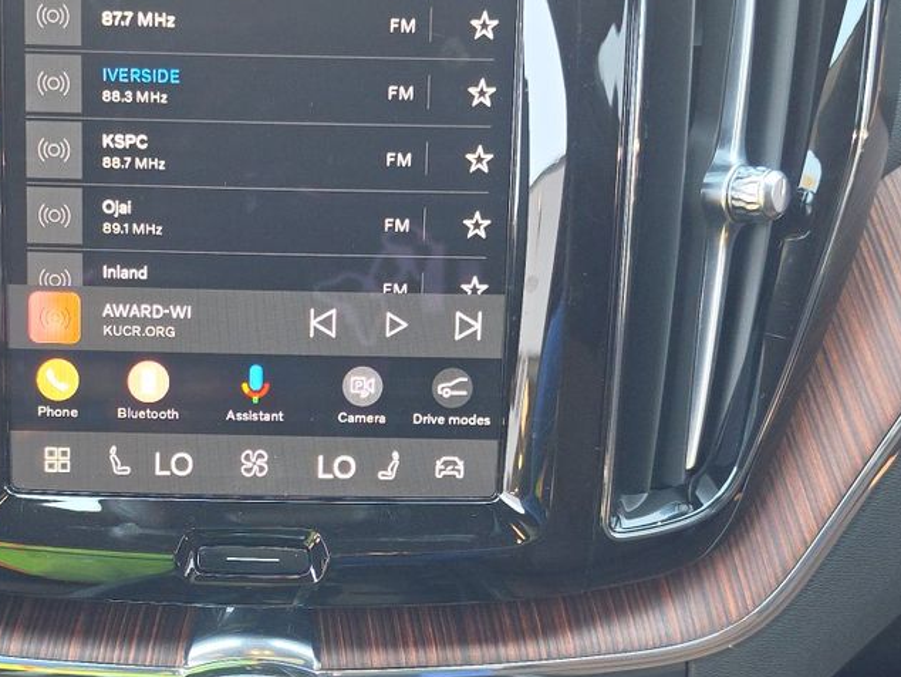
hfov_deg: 32.9
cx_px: 297
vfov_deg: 25.1
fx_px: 1510
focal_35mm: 58
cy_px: 444
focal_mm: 6.5
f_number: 1.4
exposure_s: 1/119
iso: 58
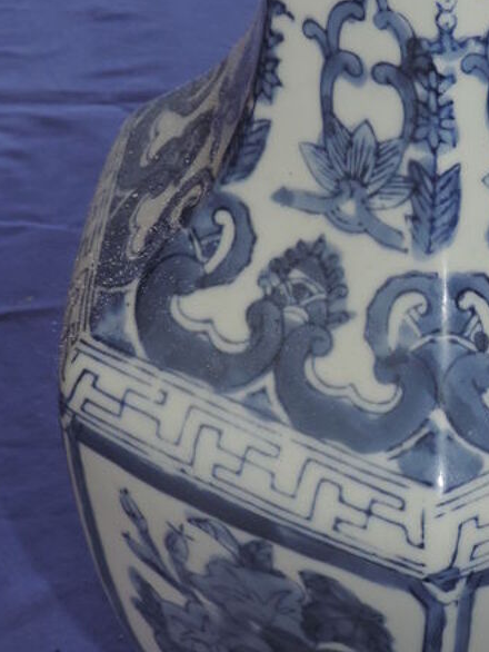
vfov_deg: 21.4
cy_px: 183
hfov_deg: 15.9
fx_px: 1713
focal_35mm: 91
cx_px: 516
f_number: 3.3
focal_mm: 7.1
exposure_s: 1/30
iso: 200
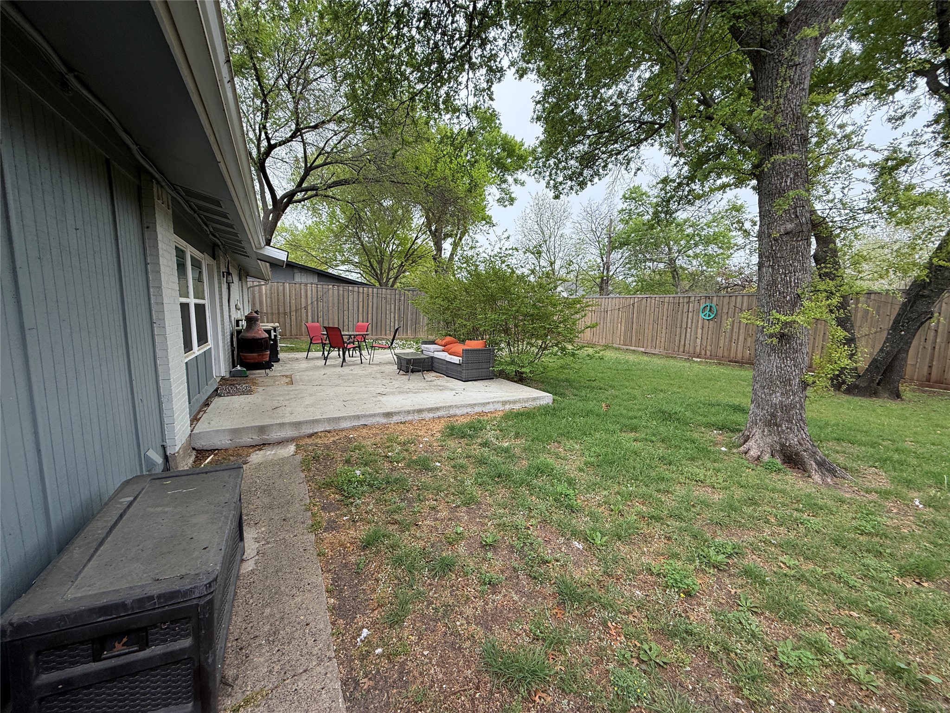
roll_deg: -0.8
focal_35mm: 14
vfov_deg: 85.7
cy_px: 356
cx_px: 475
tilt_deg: -6.4
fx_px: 384
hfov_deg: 102.1
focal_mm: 2.22
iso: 64
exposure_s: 1/275
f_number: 2.2
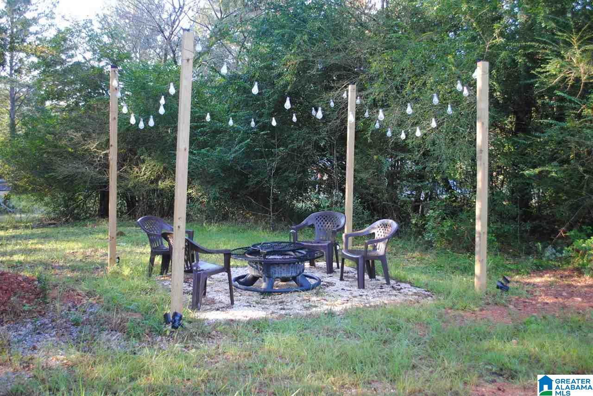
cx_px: 296
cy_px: 198
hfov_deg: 49.5
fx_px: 643
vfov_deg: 34.3
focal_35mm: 39
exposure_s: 1/80
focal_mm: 26
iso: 200
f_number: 4.2
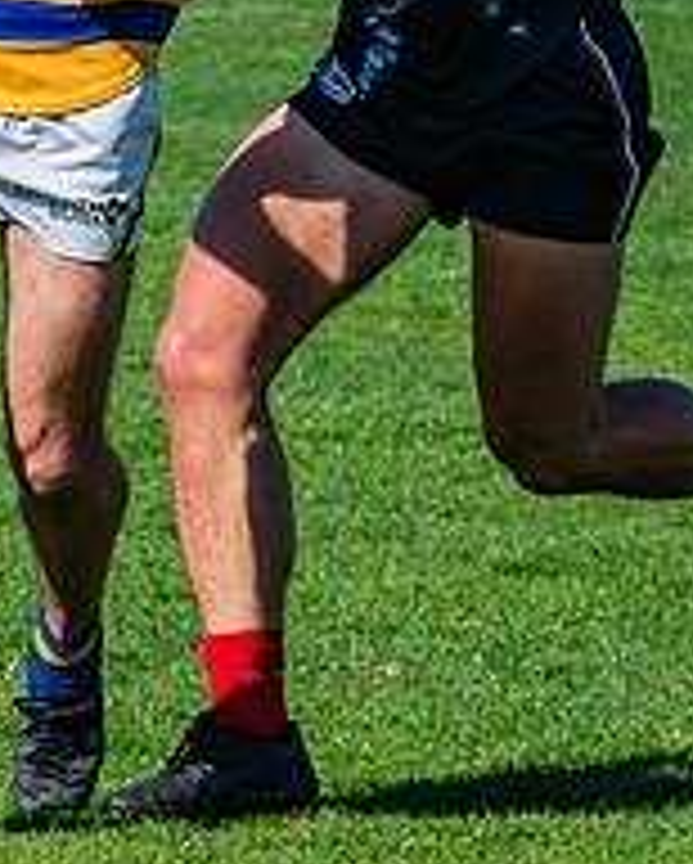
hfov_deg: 2.3
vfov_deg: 2.8
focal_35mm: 681
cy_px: 93
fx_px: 17432
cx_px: -174
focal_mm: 170
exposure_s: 1/1600
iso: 800
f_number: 10
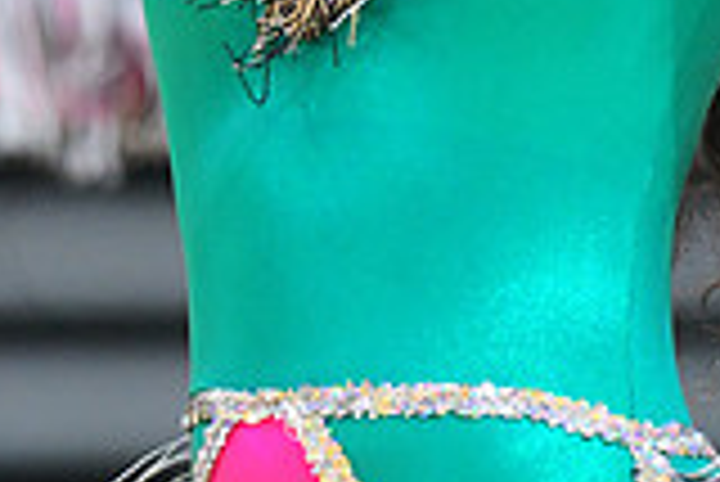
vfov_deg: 1.3
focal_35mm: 1088
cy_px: -282
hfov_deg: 1.9
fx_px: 21779
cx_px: 360
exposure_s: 1/1000
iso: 6400
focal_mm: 300
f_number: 3.2
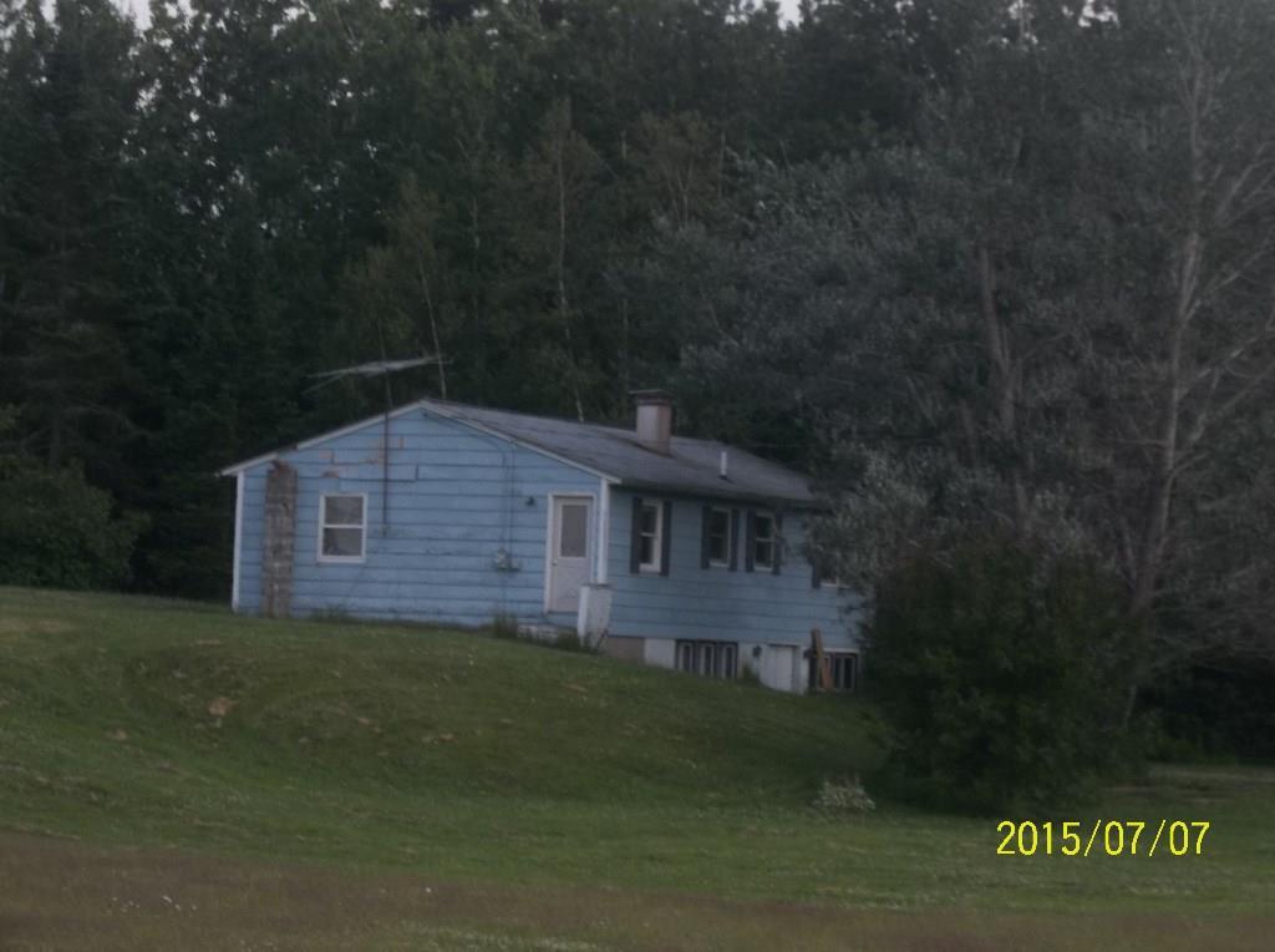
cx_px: 638
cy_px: 476
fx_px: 4963
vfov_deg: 10.9
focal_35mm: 135
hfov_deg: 14.6
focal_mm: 24.5
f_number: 5.9
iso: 80
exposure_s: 1/160
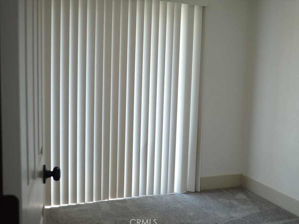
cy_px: 113
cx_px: 171
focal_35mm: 43
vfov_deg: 33.6
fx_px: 371
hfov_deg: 43.7
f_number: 4.5
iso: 400
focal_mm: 26
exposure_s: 1/80
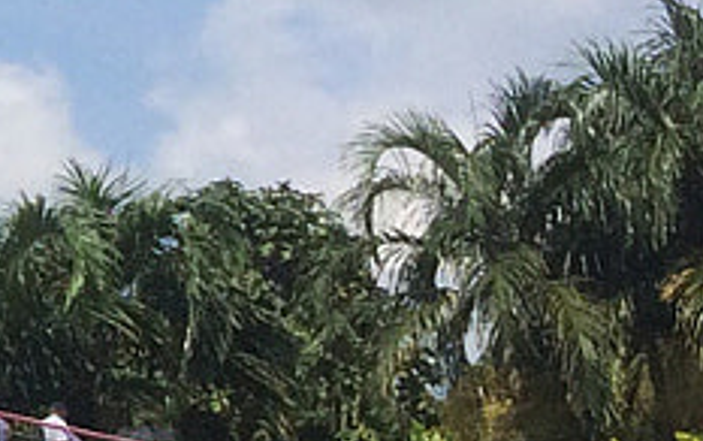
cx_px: -1319
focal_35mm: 211
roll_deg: +0.5
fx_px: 4045
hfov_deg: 8.5
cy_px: 9
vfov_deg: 6.2
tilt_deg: +11.0
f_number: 2.2
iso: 32
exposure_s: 1/3165
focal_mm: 4.15
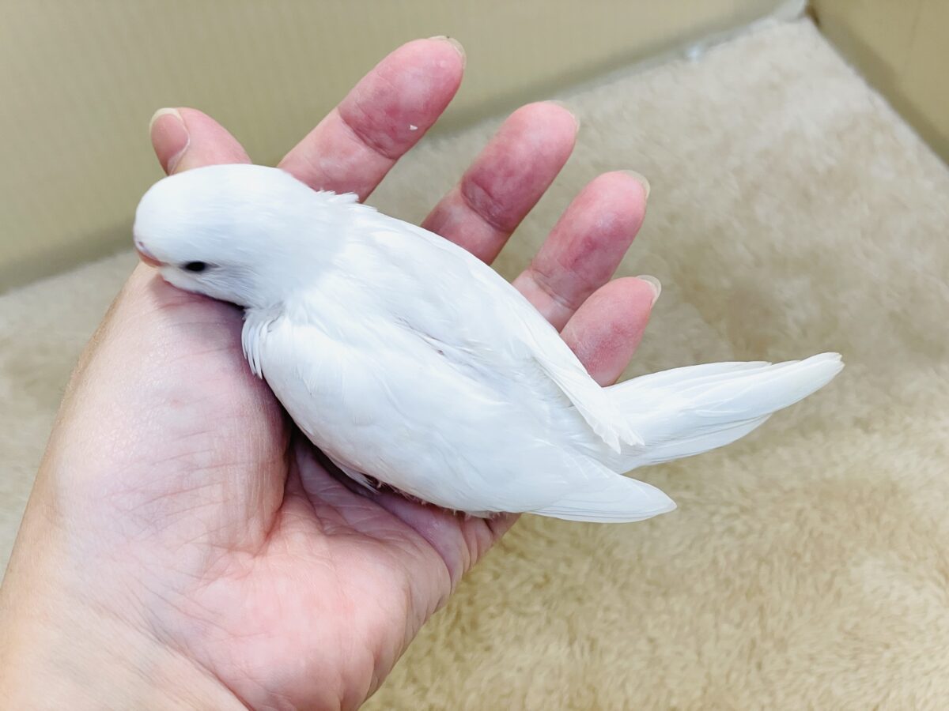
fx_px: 1426
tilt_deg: -59.2
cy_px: 356
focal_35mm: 52
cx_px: 474
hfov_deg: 36.8
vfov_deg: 28.0
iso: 80
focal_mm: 6
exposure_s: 1/99
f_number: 2
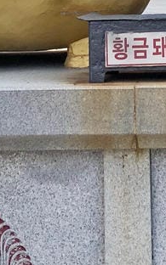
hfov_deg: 8.6
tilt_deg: +6.1
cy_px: -178
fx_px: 1100
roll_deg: +1.8
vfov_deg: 12.8
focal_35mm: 152
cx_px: 163
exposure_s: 1/592
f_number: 1.8
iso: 20
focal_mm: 3.99
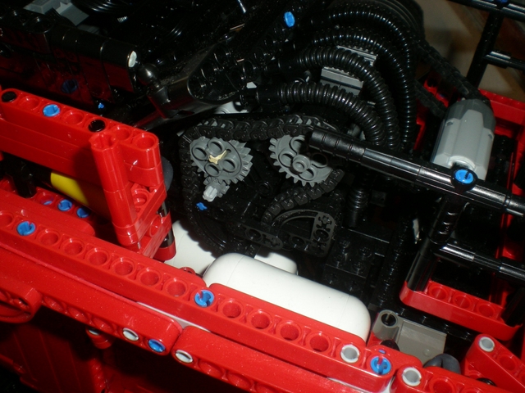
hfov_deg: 49.0
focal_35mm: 38
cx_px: 262
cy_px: 196
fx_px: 576
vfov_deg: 37.7
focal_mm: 6.3
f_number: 4.6
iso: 100
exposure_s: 1/60
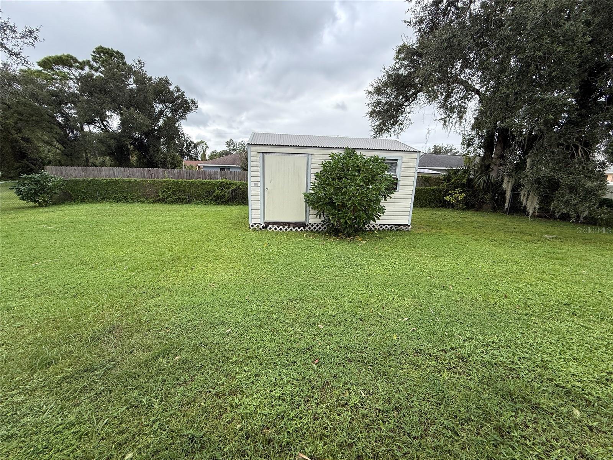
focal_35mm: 14
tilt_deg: -12.6
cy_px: 230
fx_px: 248
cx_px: 306
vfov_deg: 85.7
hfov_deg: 102.1
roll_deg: -2.0
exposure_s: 1/353
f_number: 2.2
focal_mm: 2.22
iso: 64
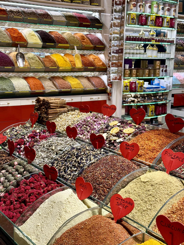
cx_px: 92
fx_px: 340
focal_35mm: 48
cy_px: 122
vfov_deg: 39.7
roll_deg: -1.7
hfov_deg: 30.3
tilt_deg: -10.8
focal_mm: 6.76
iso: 50
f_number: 1.78
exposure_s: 1/136
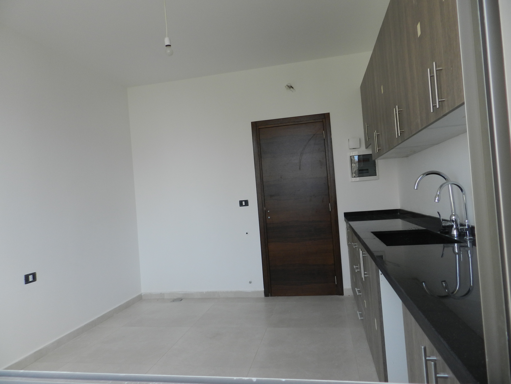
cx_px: 256
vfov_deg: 58.9
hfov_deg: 73.9
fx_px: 340
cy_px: 192
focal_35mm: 23
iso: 160
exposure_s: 1/160
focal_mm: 4
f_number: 3.4
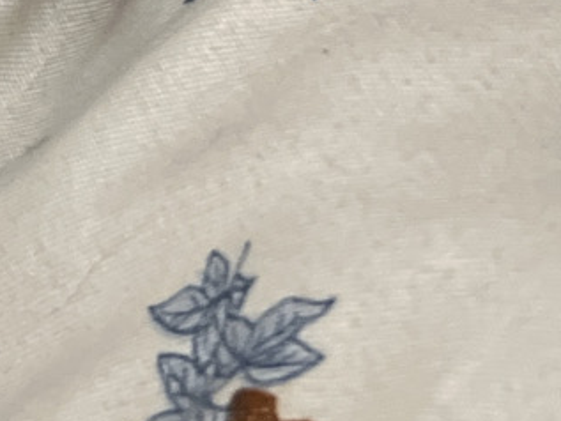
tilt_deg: -41.4
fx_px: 2659
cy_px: -621
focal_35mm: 164
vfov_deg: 8.3
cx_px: -147
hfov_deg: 11.7
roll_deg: +21.7
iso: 500
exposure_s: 1/48
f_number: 1.5
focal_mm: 5.7
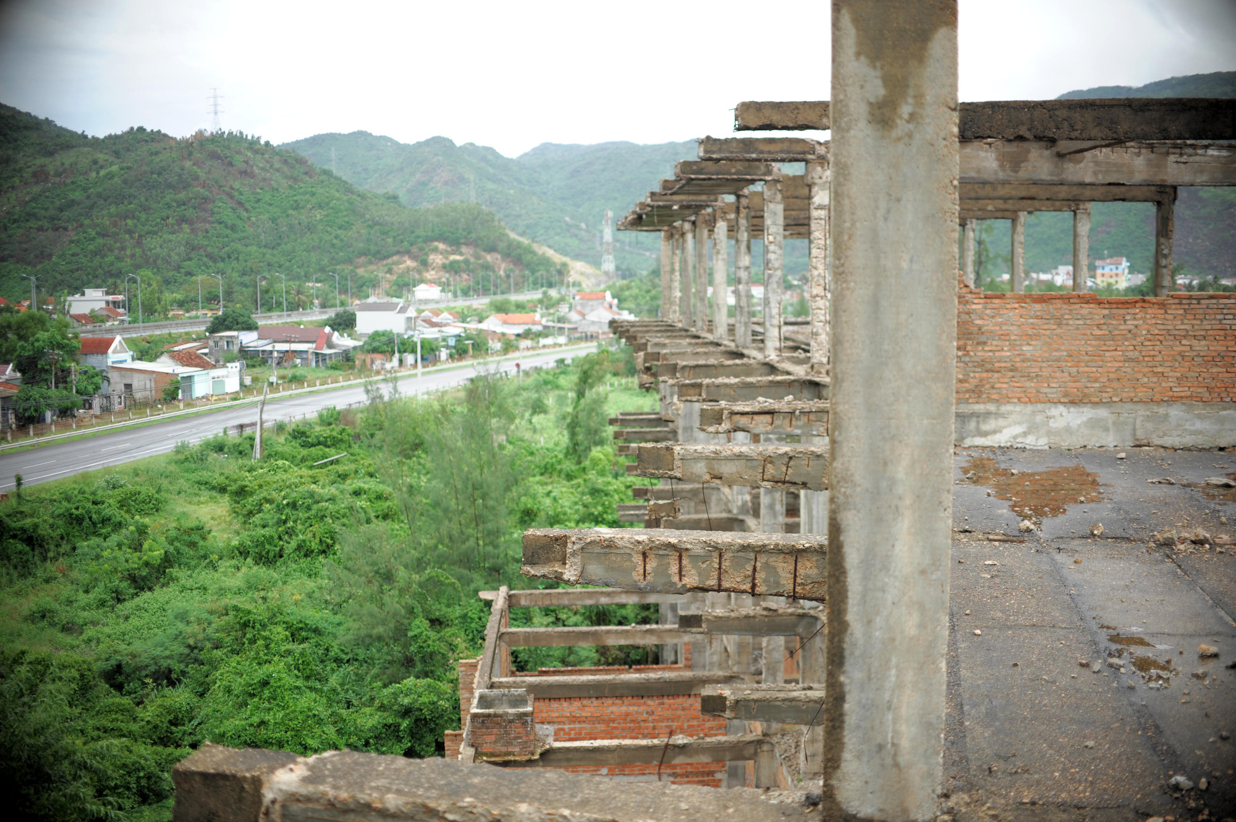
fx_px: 1201
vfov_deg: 37.8
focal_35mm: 35
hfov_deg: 54.5
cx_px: 618
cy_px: 411
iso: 200
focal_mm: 35
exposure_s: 1/1600
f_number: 2
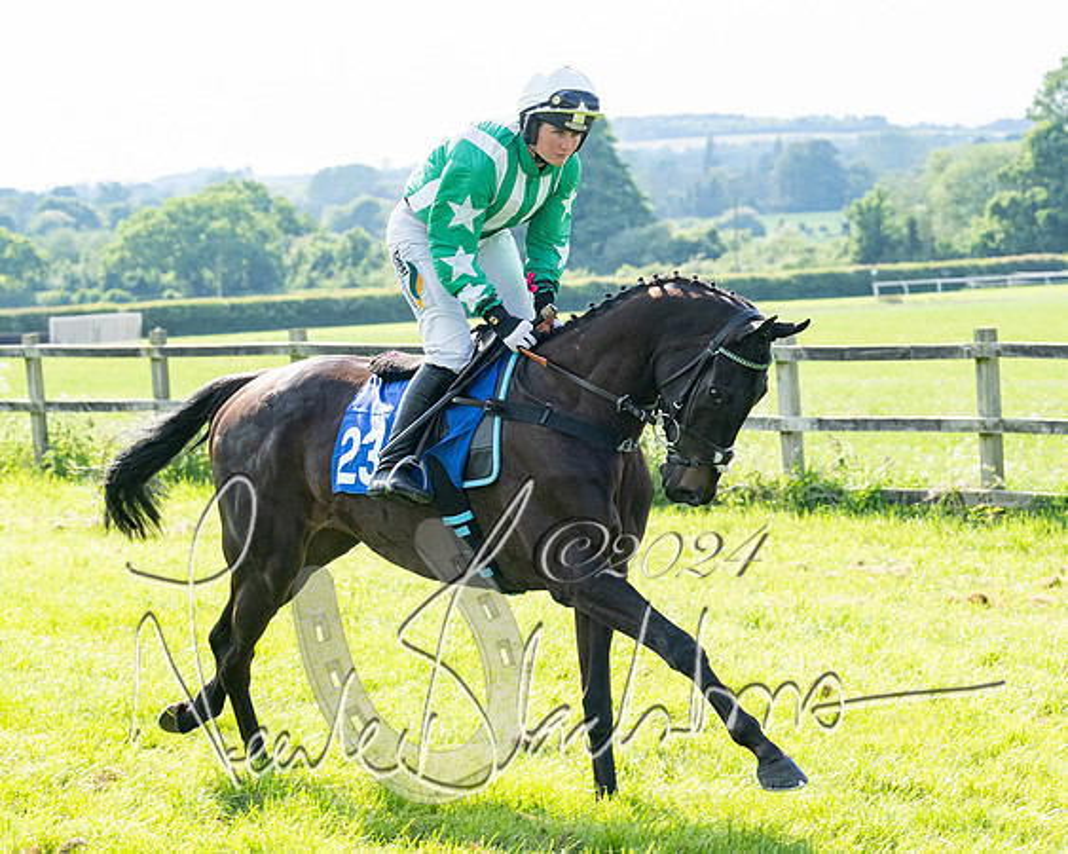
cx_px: 637
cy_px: 362
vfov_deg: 9.7
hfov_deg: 12.1
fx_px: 5030
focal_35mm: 159
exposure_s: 1/1250
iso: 400
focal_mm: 79
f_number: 5
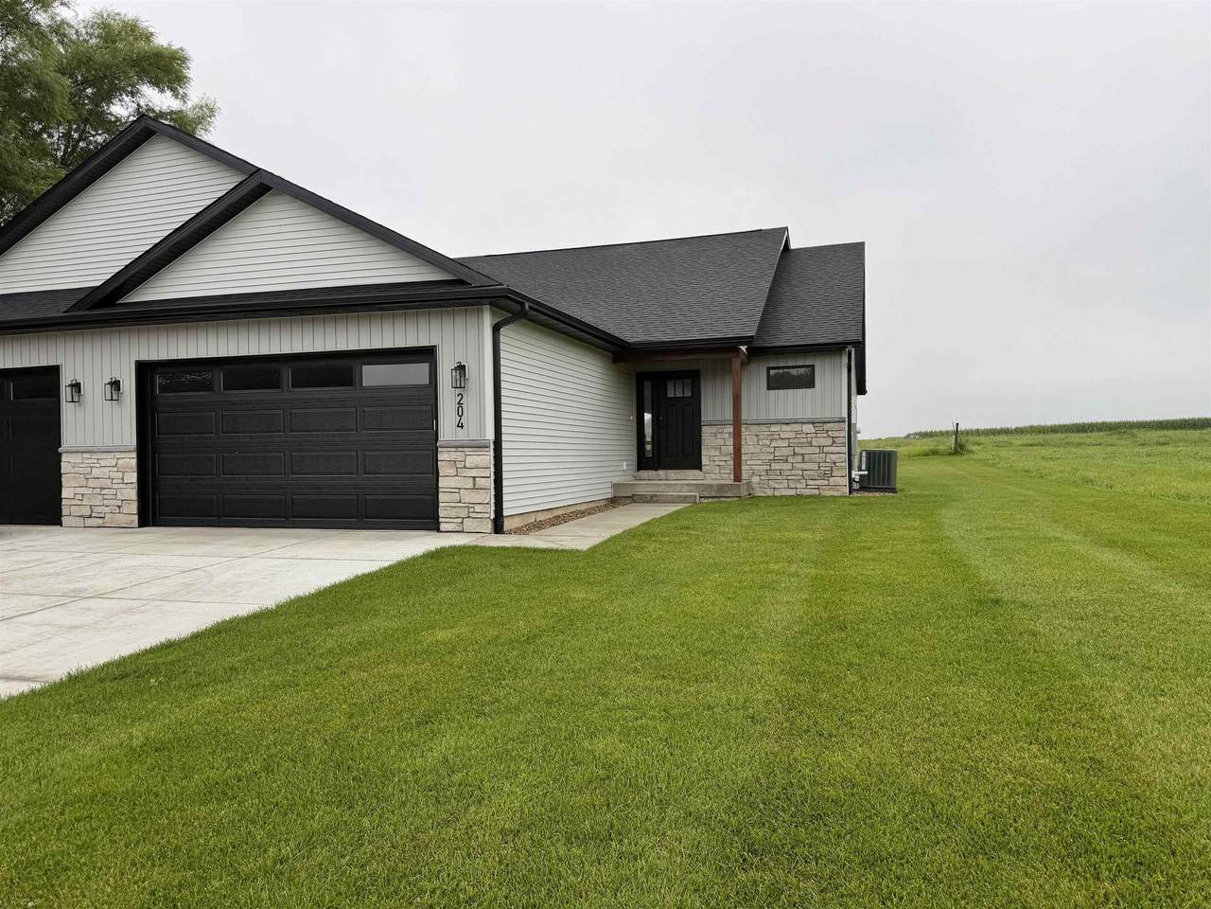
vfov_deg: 56.8
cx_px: 606
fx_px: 840
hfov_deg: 71.6
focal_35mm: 24
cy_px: 454
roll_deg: +1.2
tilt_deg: -0.2
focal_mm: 6.76
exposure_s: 1/190
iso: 64
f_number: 1.78
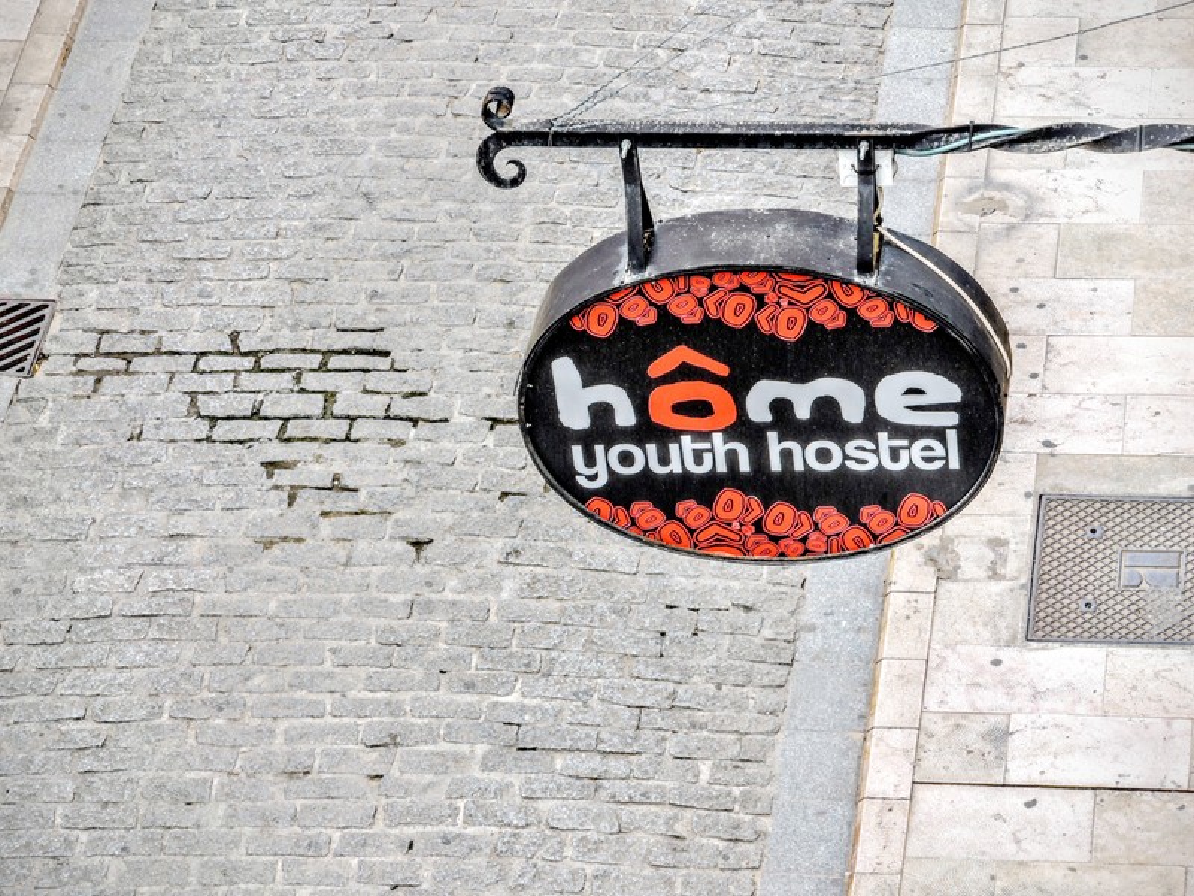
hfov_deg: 13.6
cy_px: 448
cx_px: 597
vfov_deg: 10.2
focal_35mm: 145
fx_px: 5001
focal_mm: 25.9
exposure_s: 1/50
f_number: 5.5
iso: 100
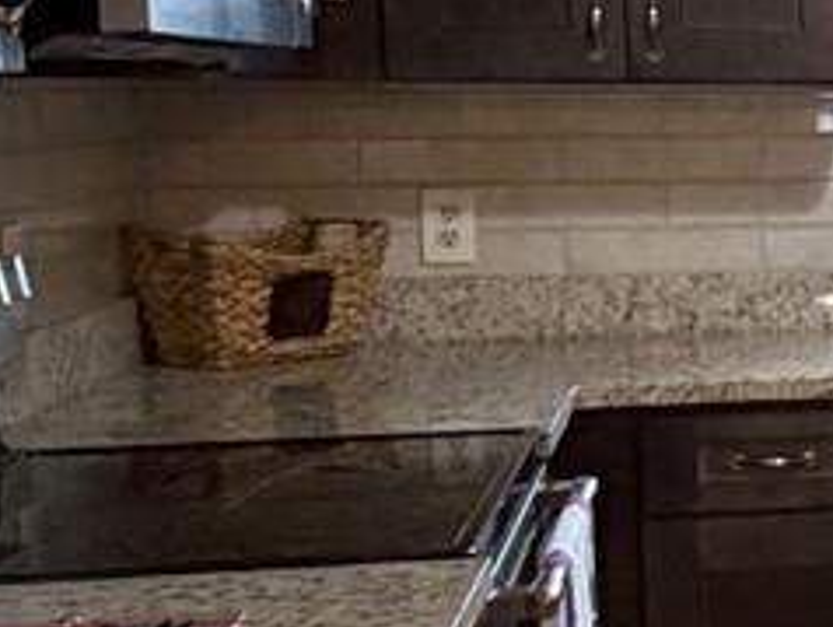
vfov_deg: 15.8
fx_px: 2264
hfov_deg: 17.2
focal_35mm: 94
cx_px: 1477
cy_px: 301
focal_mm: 2.22
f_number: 2.2
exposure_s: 1/60
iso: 320
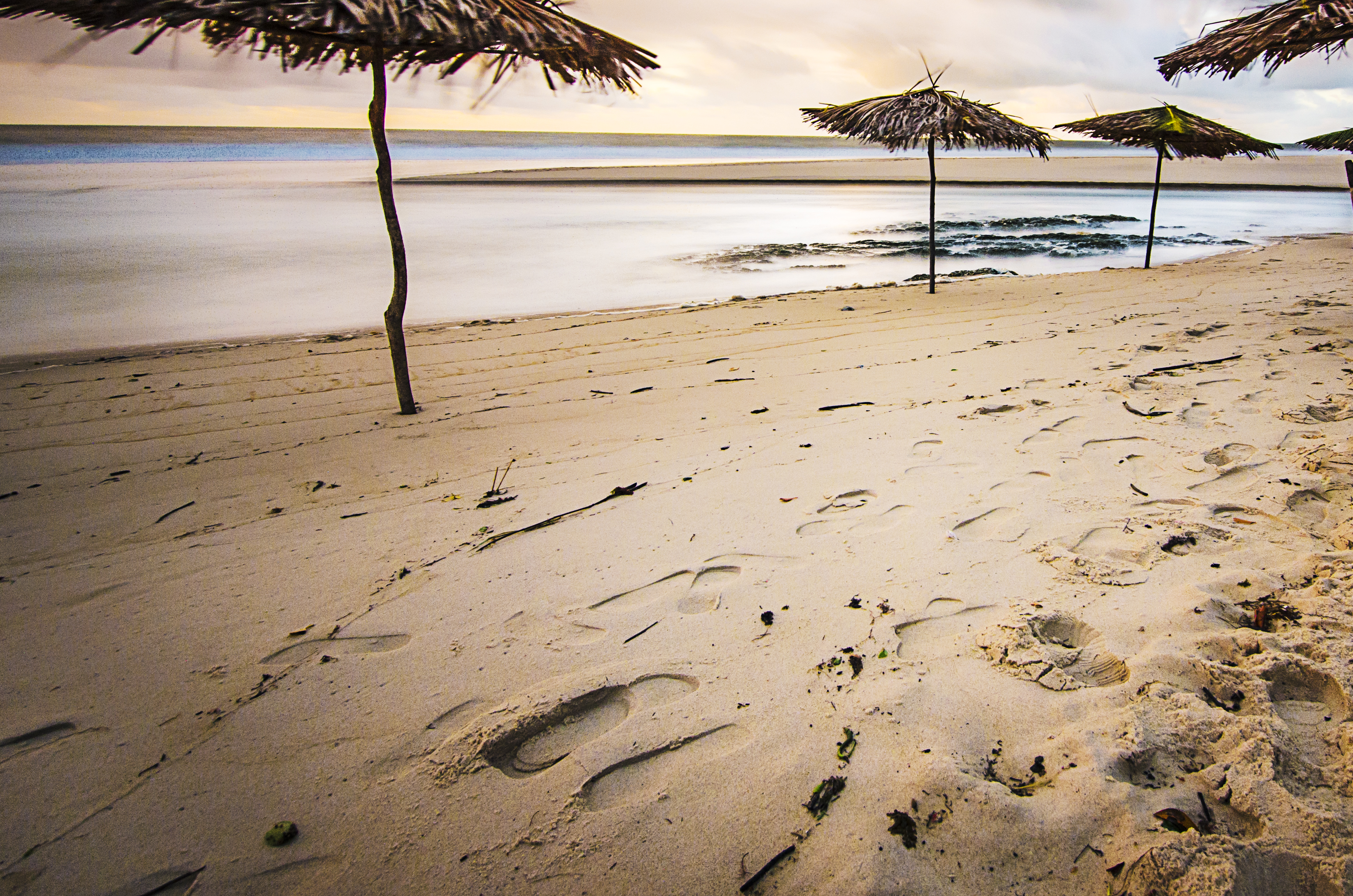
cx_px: 878
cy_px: 282
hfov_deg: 76.7
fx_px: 825
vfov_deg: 55.5
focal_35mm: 22
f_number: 9
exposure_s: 58
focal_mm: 10
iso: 200
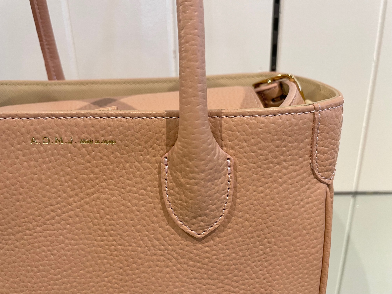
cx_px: 196
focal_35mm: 26
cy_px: 147
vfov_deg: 53.1
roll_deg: +1.0
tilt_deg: -19.9
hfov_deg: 67.3
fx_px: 294
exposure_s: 1/50
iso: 100
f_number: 1.6
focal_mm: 4.2
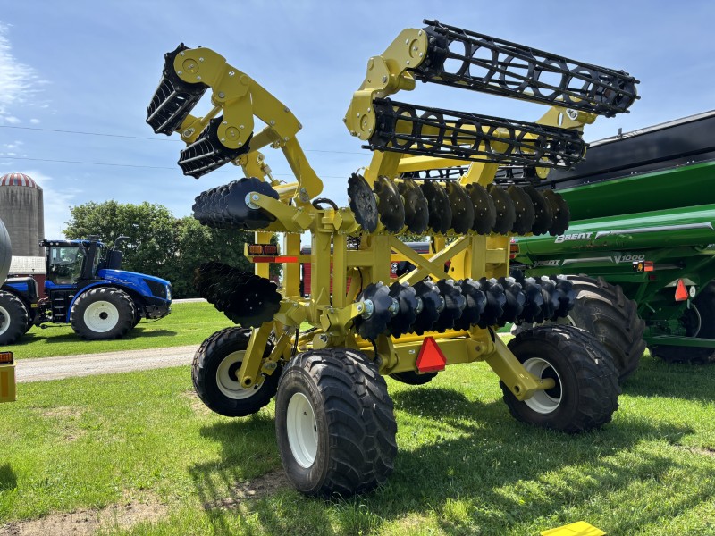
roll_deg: +1.9
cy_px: 268
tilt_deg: +1.2
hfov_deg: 67.3
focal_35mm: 26
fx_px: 537
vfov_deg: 53.1
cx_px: 358
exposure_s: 1/1721
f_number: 1.6
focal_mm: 5.96
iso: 50
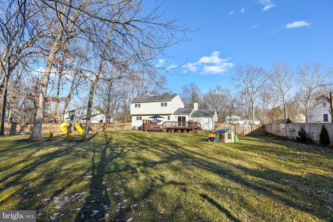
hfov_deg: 93.3
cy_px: 111
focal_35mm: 17
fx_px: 157
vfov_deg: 70.5
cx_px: 166
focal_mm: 17
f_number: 10
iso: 250
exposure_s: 1/400
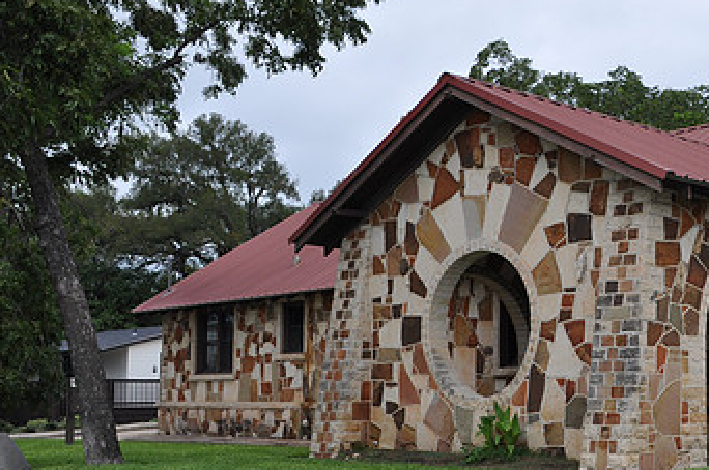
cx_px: 576
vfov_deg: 24.1
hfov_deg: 34.5
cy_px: 270
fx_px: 1101
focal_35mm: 56
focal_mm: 22
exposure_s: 1/100
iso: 200
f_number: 10
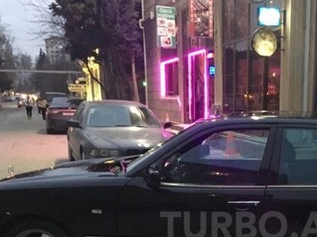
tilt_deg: -12.3
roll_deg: -0.5
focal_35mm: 56
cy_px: 225
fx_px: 512
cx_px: 255
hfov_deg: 33.4
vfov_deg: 25.1
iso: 500
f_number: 2.2
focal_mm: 4.15
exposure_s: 1/17
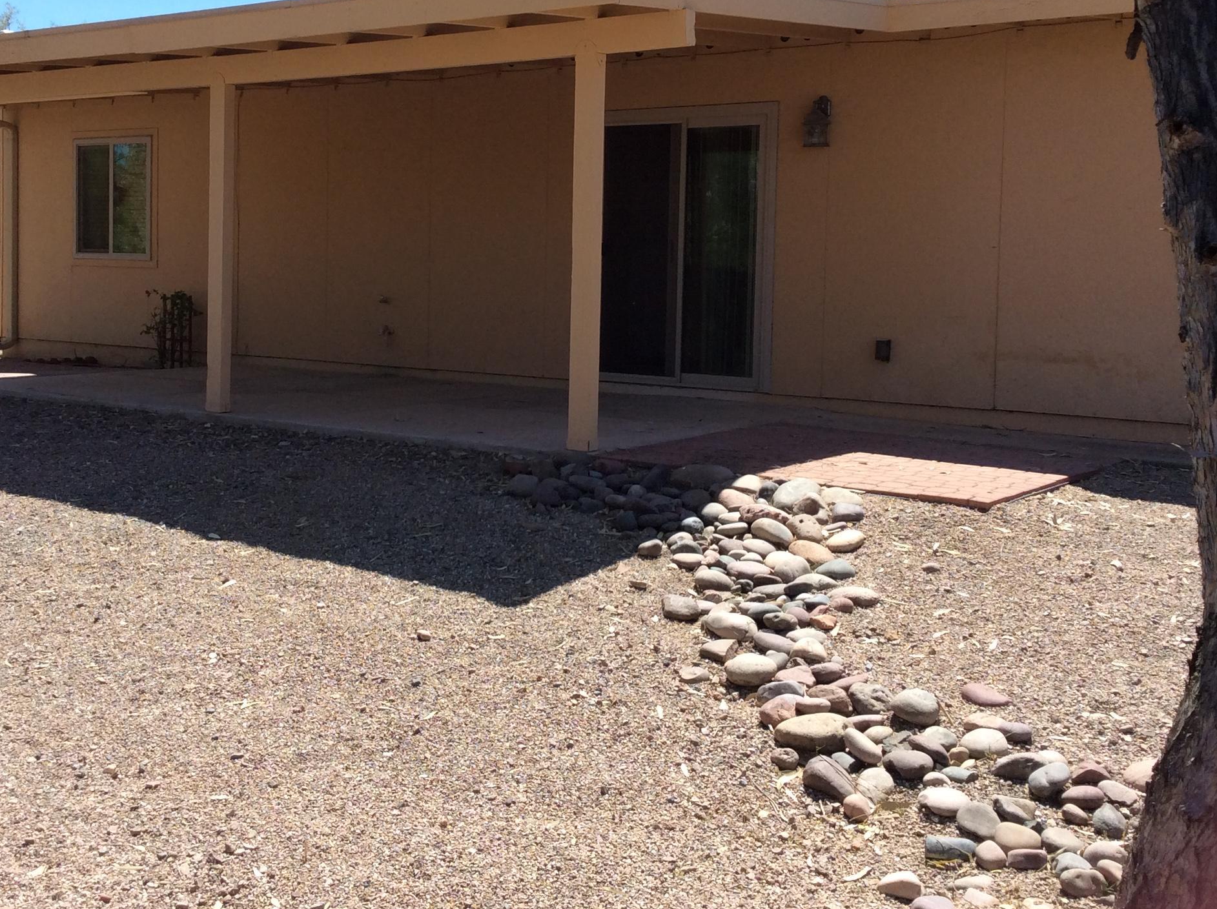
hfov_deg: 42.9
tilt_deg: -0.2
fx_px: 1545
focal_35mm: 44
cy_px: 321
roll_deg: -1.4
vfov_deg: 32.6
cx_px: 537
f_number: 2.4
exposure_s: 1/953
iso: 32
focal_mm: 3.3
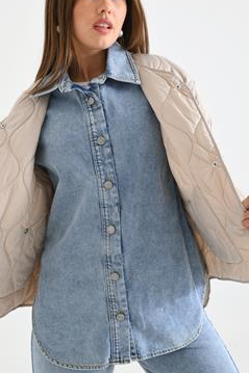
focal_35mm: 69
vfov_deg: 29.2
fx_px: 717
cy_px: 174
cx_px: 122
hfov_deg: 19.7
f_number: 5.6
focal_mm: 55
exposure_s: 1/125
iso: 100
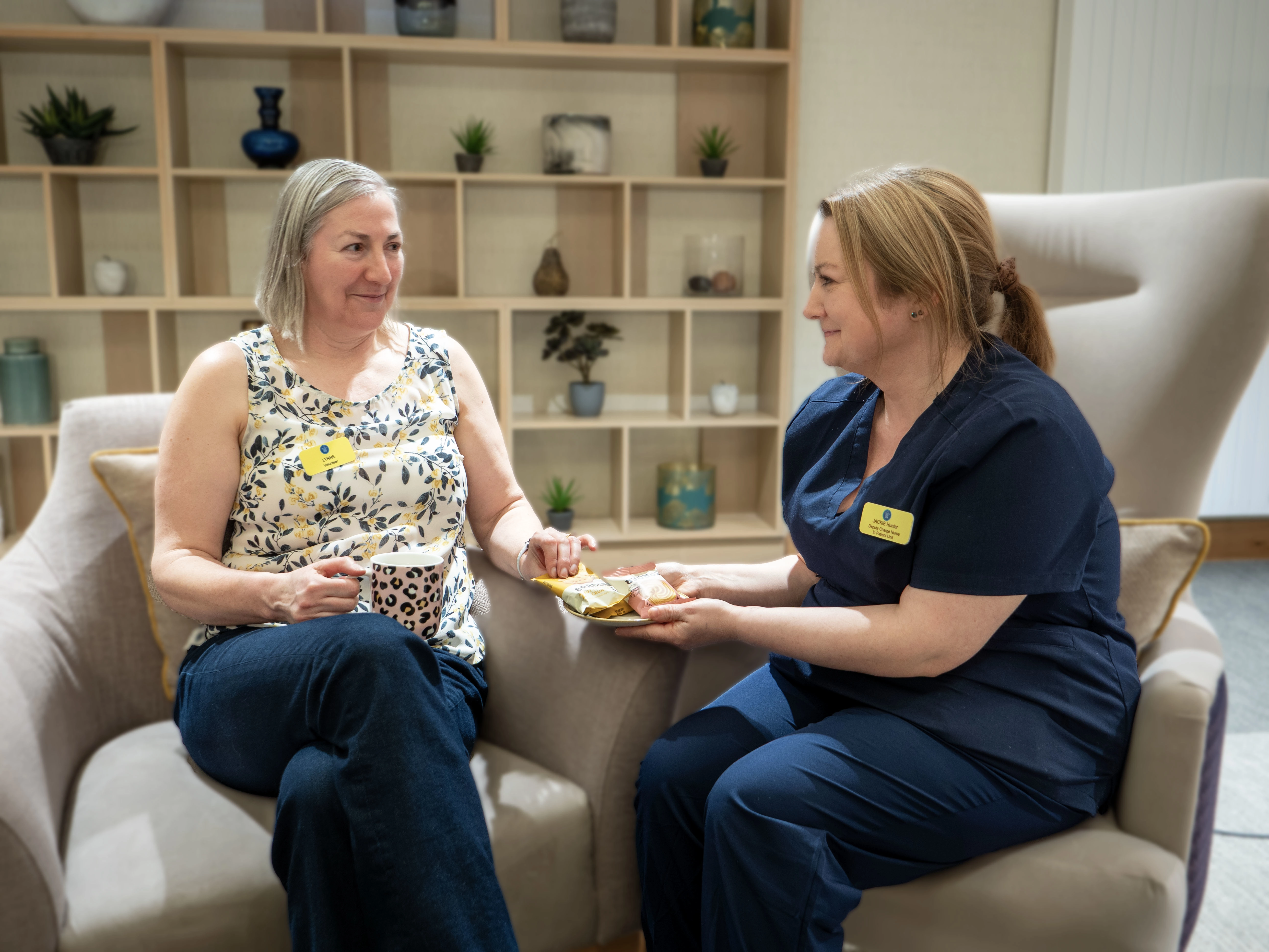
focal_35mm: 32
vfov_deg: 44.2
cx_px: 634
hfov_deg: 56.8
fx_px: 1173
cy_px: 476
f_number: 3.1
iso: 200
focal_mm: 16
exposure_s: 1/5
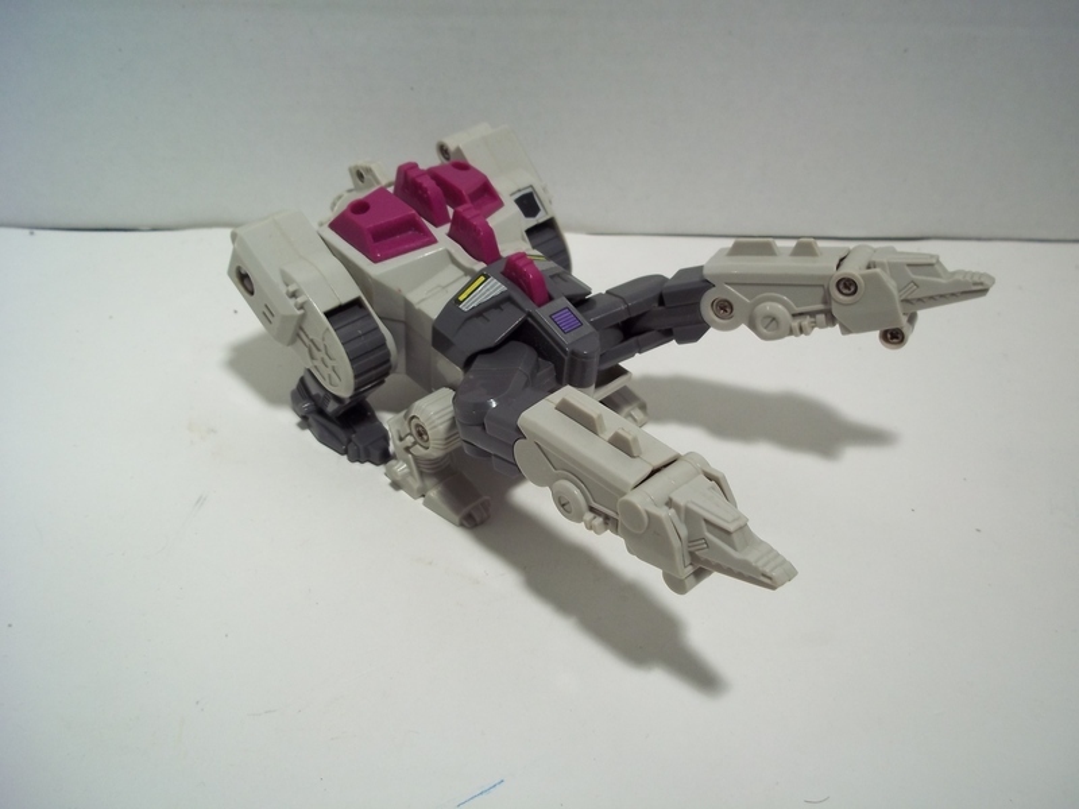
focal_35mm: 36
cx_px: 540
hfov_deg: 51.4
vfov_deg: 39.7
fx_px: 1122
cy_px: 404
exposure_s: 1/60
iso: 80
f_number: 3.1
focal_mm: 6.5
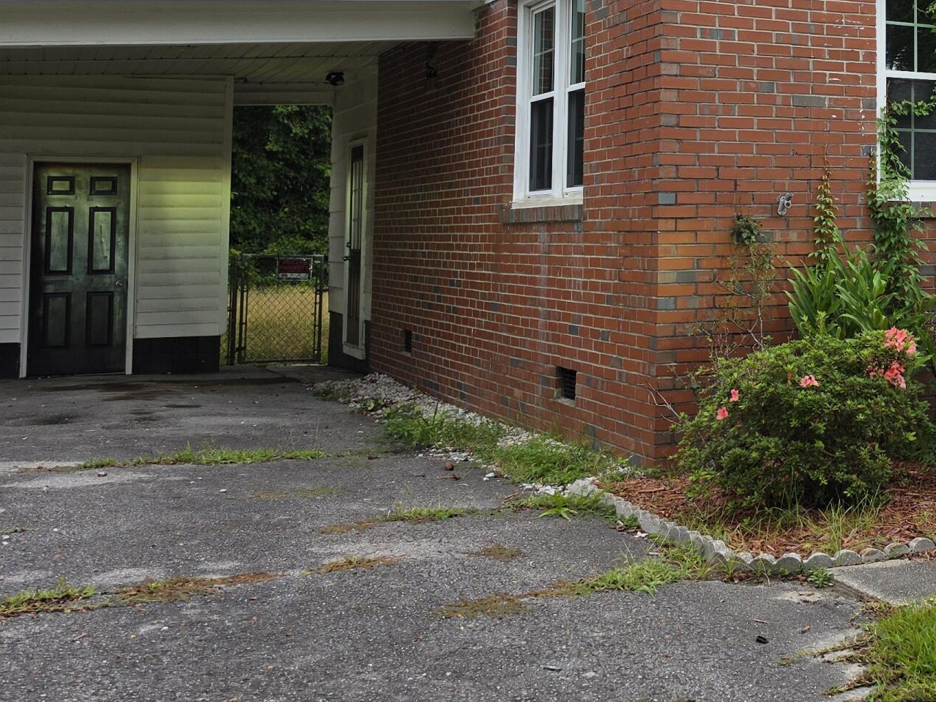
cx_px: 972
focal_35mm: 54
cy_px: 119
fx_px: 1460
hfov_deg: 32.2
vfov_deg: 26.4
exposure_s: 1/180
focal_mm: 6.5
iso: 32
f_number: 1.4
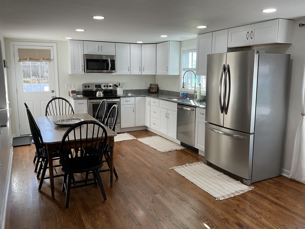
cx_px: 152
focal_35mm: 29
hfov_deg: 61.7
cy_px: 114
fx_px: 256
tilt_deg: -10.2
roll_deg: -0.8
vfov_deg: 48.2
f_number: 1.8
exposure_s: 1/120
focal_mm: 3
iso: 32
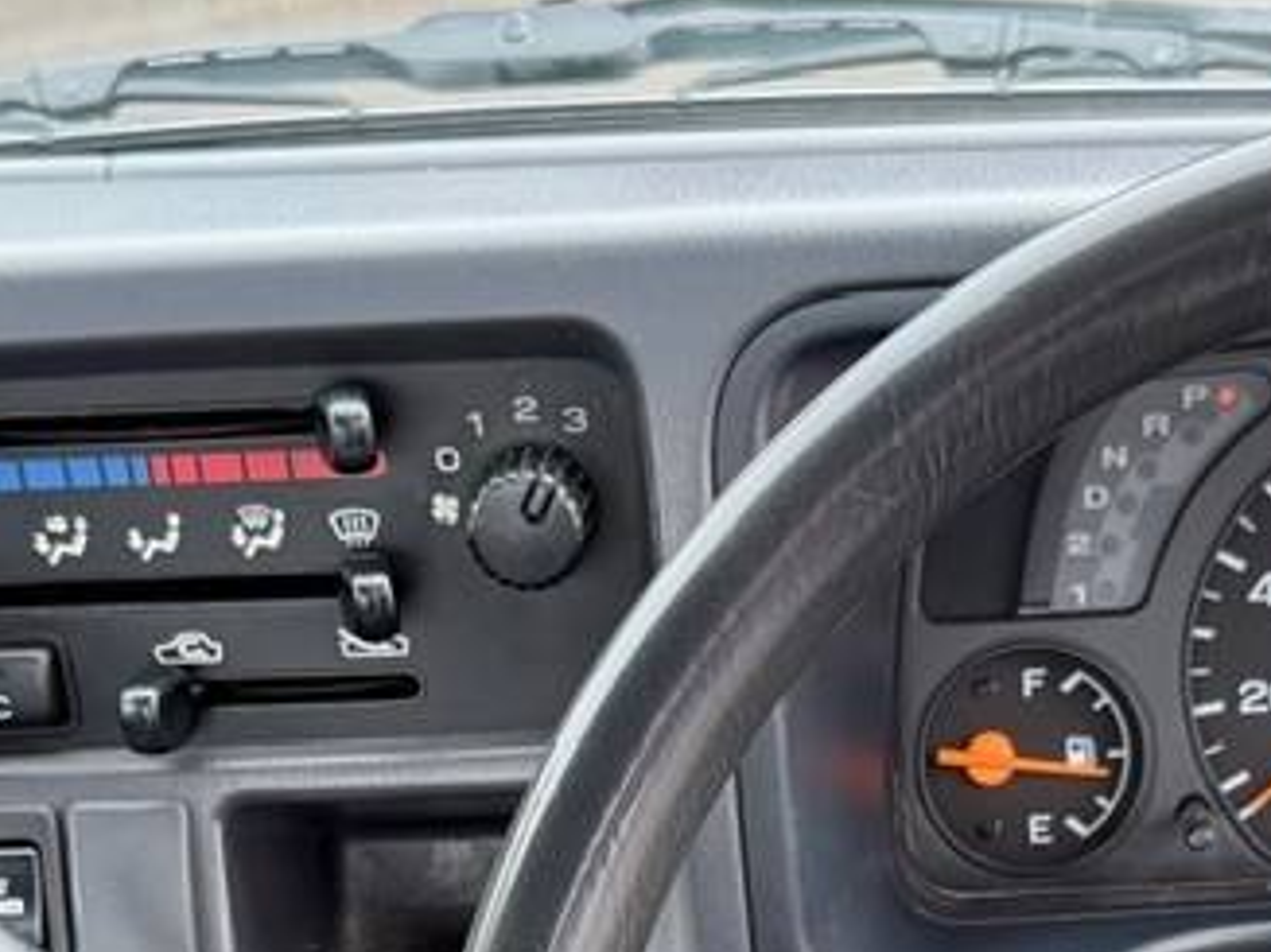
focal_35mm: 94
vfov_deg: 14.9
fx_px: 3450
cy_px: 1286
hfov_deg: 20.8
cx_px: 894
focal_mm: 6.76
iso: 80
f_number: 1.78
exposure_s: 1/140
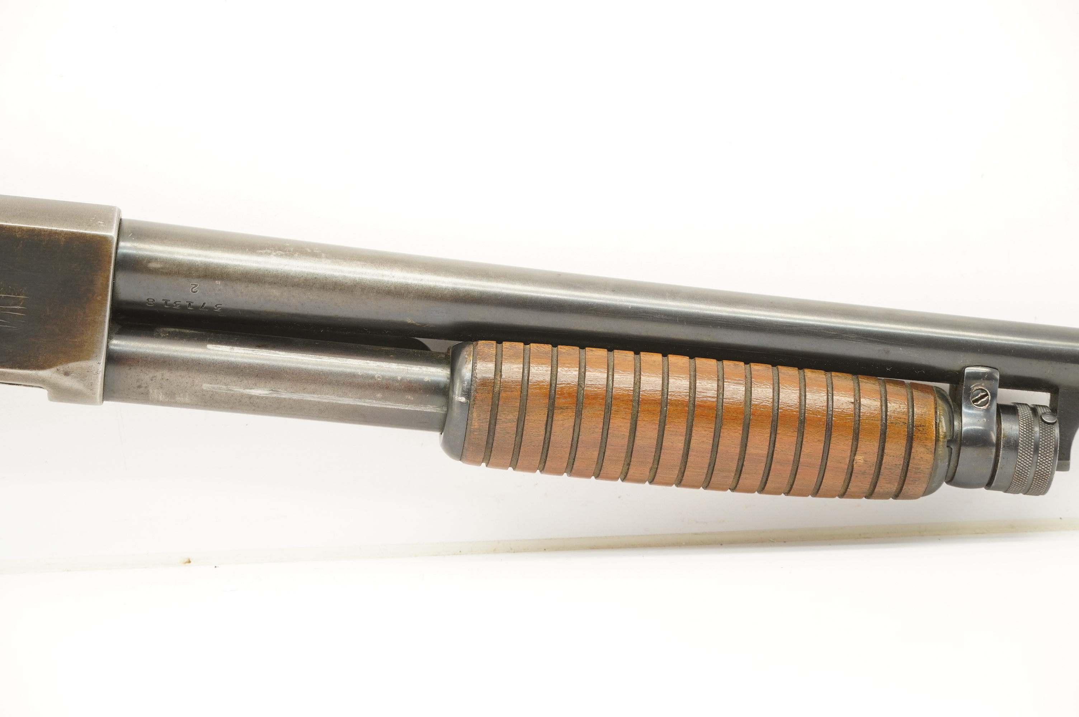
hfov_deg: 19.7
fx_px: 3099
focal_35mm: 104
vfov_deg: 13.2
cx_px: 540
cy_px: 358
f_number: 5.6
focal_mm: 69
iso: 500
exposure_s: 1/60
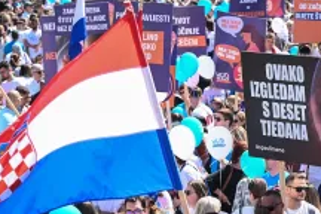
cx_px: 190
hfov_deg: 11.0
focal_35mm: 187
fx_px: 1667
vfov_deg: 7.3
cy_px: 184
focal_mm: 84
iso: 400
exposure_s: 1/1250
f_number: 4.5
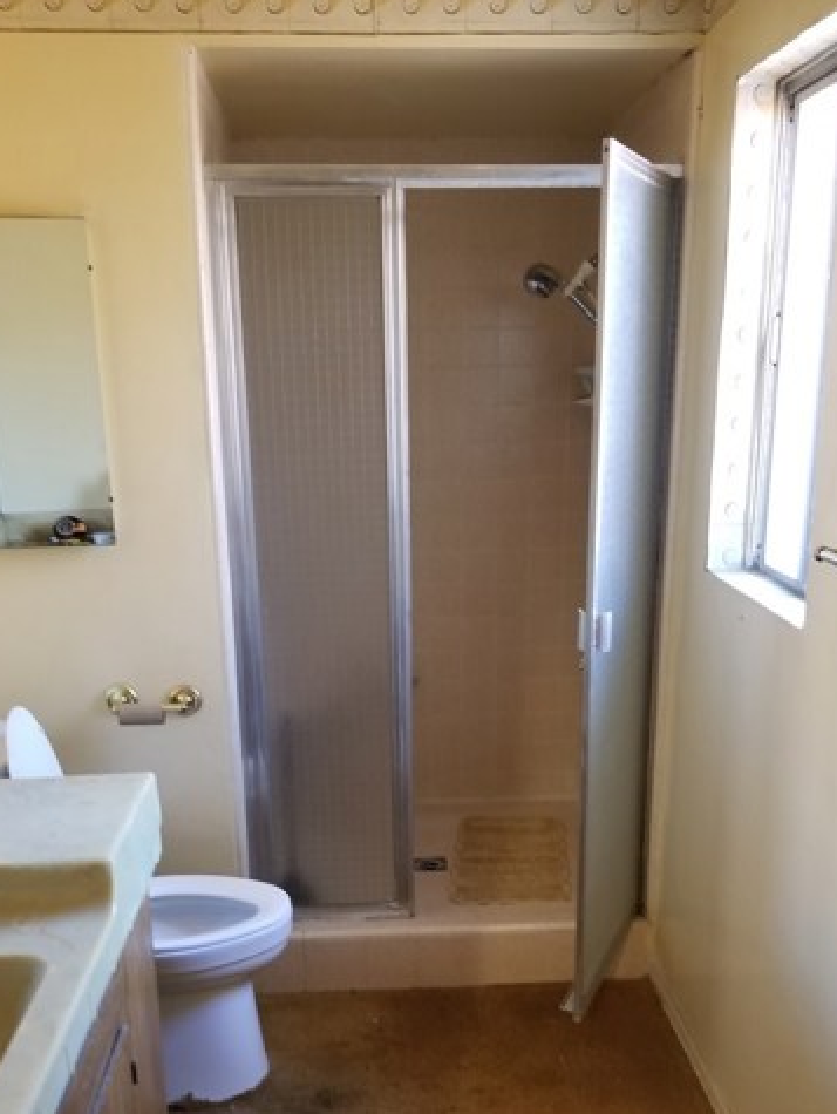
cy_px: 711
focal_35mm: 35
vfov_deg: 51.9
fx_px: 1127
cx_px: 422
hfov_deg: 40.7
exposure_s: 1/24
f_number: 1.7
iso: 250
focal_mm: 4.3
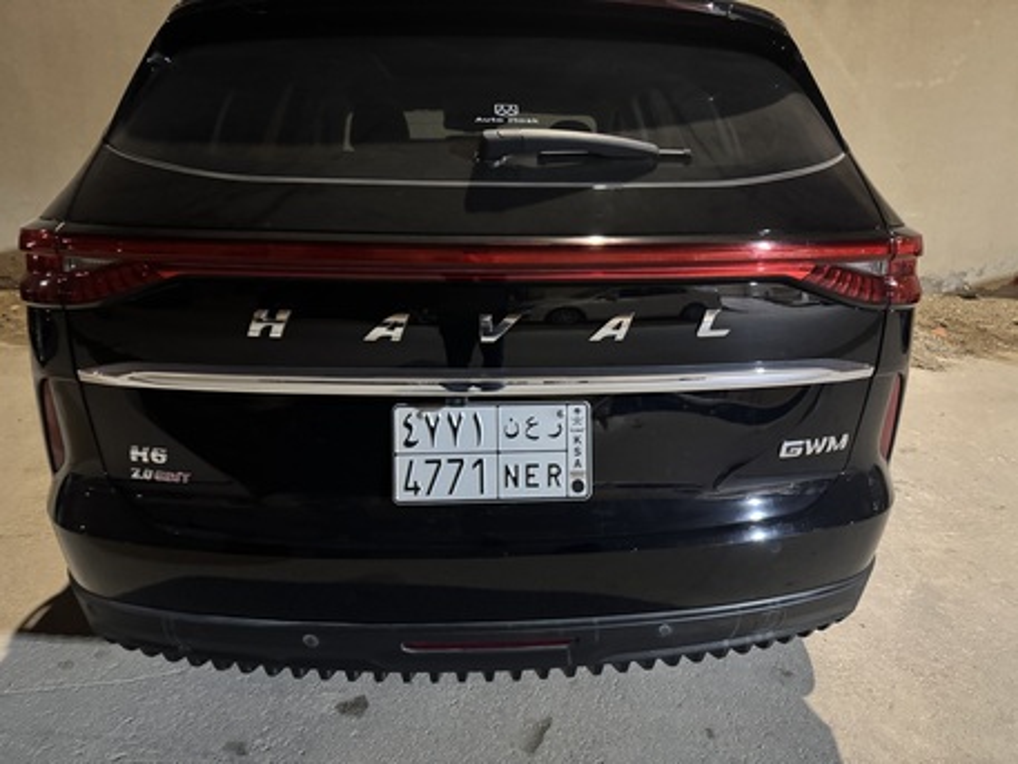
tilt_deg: -17.9
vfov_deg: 56.8
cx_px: 509
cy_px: 382
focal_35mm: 24
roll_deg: -1.0
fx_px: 706
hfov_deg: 71.6
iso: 1600
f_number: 1.78
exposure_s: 1/30
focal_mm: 6.76
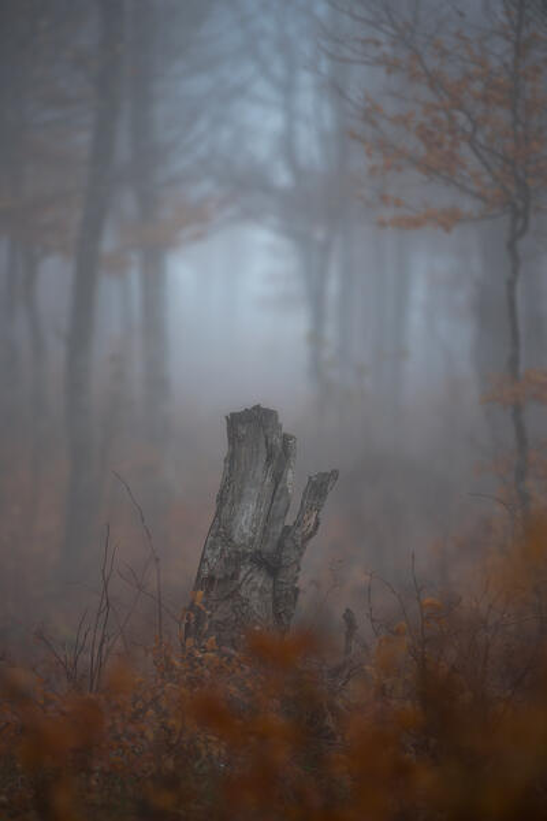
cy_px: 410
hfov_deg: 7.0
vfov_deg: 10.5
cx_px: 274
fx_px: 4444
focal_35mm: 195
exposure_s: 1/400
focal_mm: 195
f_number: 2.8
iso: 100
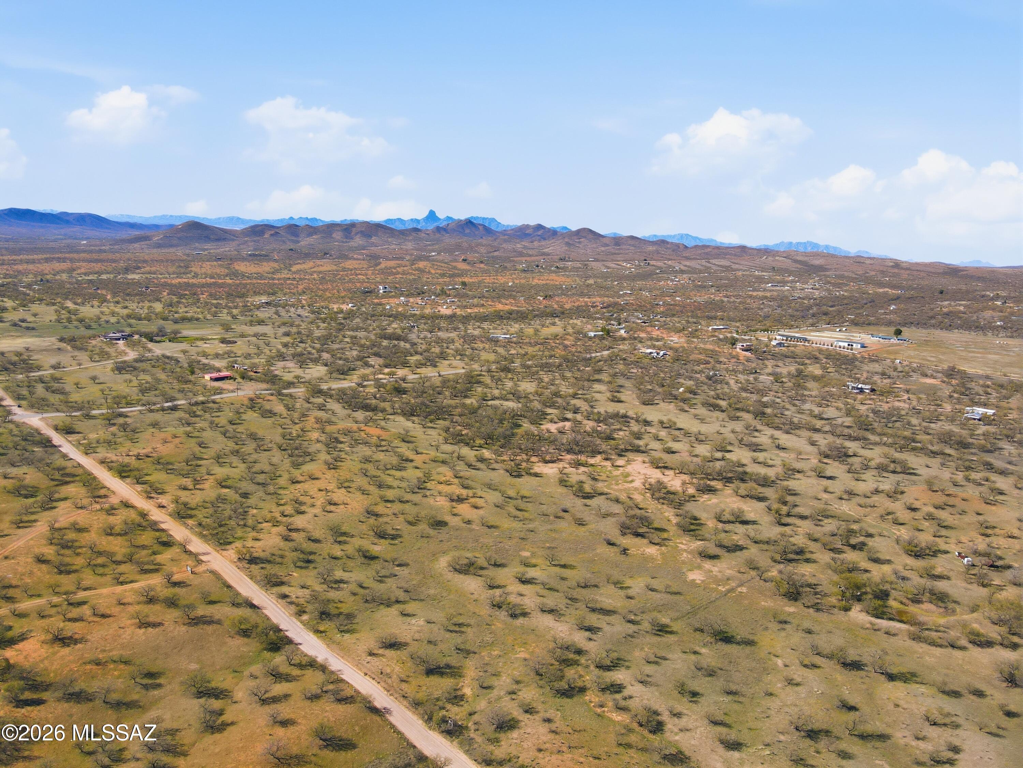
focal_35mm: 24
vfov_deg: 56.8
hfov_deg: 71.6
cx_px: 512
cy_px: 384
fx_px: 709
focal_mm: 4.5
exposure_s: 1/640
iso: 100
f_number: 2.8
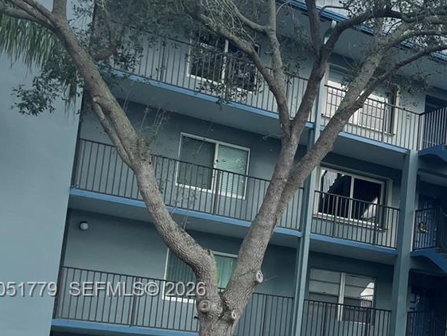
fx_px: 956
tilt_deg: +8.9
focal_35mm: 74
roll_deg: -3.3
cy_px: 291
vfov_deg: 19.6
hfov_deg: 23.1
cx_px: 595
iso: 32
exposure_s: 1/1195
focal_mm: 4.2
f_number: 1.6
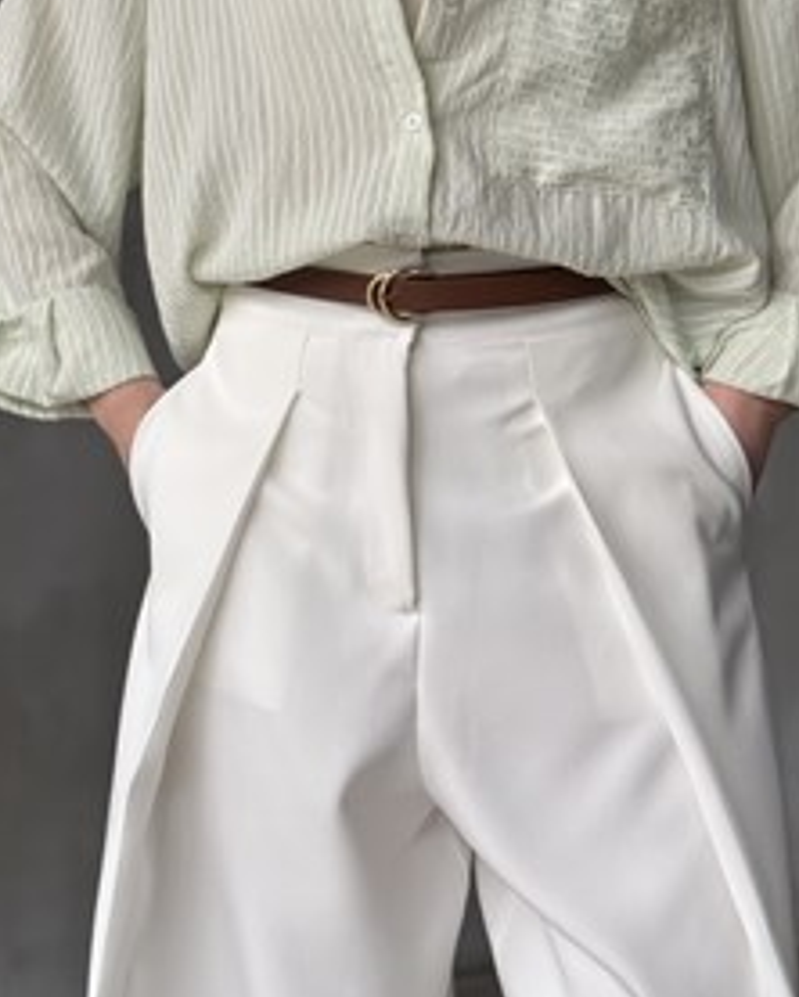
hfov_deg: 21.3
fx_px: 2126
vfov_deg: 26.2
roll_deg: -0.6
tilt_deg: +2.8
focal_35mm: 72
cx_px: 482
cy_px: 302
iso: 100
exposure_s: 1/88
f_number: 1.78
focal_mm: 6.76
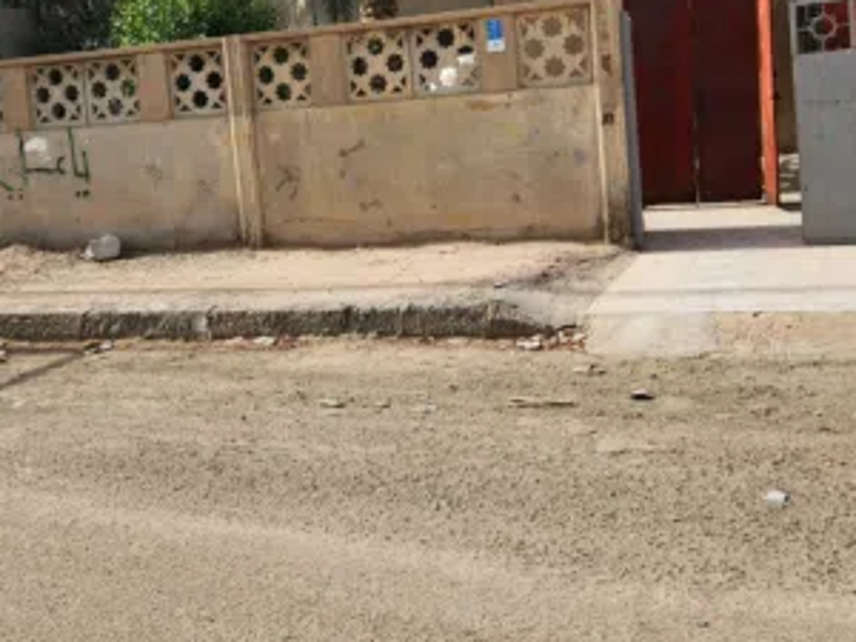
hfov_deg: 38.7
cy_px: 237
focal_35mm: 49
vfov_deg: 29.5
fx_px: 1212
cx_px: 334
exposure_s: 1/1525
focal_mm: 5.4
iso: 20
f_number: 1.8
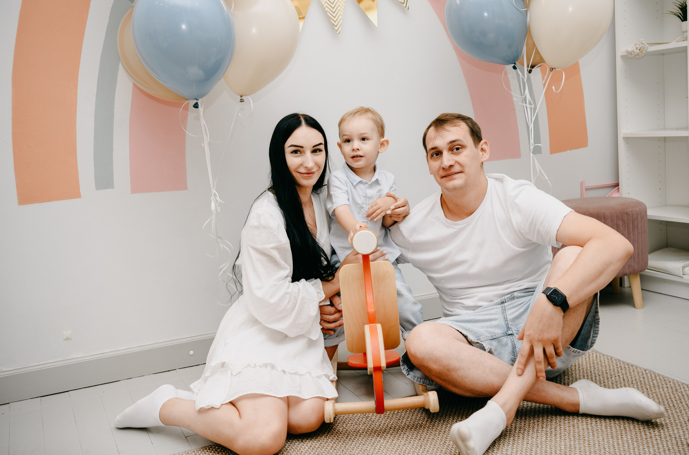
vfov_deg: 33.5
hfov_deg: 48.9
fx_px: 756
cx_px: 368
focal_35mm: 40
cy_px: 210
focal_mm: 36
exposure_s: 1/160
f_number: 3.5
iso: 125
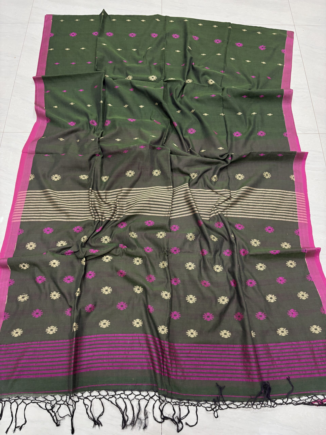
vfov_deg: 67.3
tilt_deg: -66.1
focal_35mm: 26
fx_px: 326
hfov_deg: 53.1
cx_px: 163
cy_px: 218
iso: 100
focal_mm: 5.96
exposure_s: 1/100
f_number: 1.6
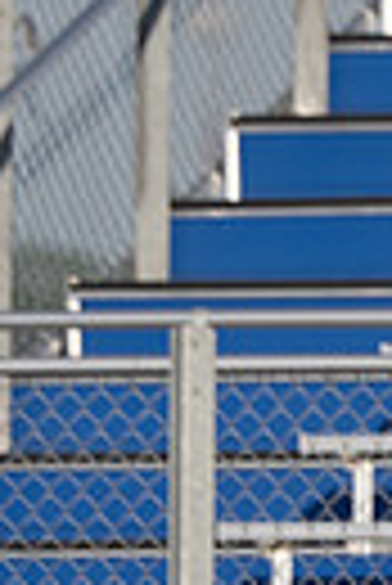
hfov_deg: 0.6
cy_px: 777
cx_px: 632
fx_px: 35184
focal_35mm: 2160
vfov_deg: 1.0
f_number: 4.5
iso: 160
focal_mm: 200
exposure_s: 1/1600
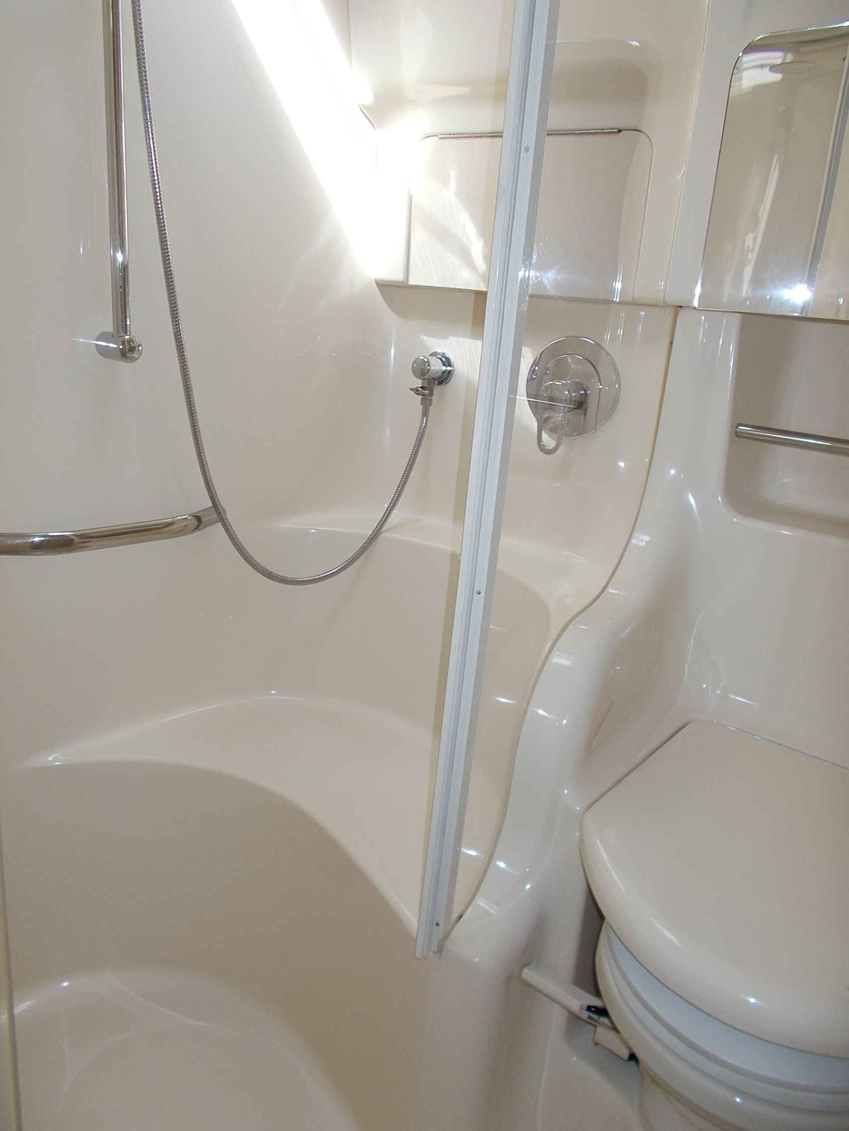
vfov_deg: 67.3
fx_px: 850
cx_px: 424
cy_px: 566
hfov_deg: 53.1
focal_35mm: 26
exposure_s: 1/50
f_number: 3.2
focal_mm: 4.6
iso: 80
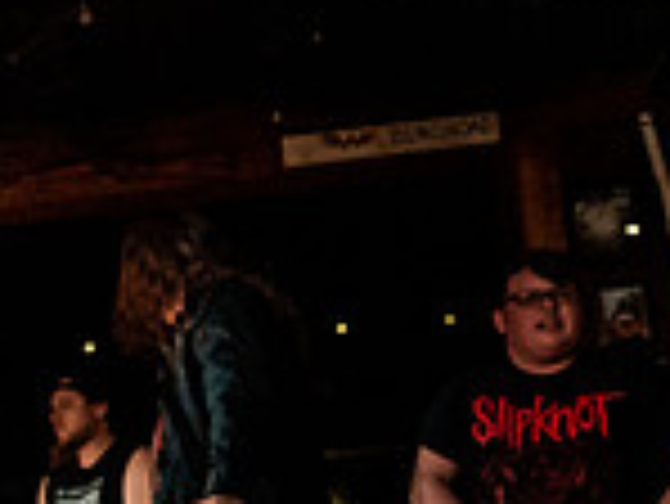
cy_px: 452
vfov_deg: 23.1
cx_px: -12
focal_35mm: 62
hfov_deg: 29.0
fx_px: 1201
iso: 2000
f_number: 2.8
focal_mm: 14
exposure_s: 1/200
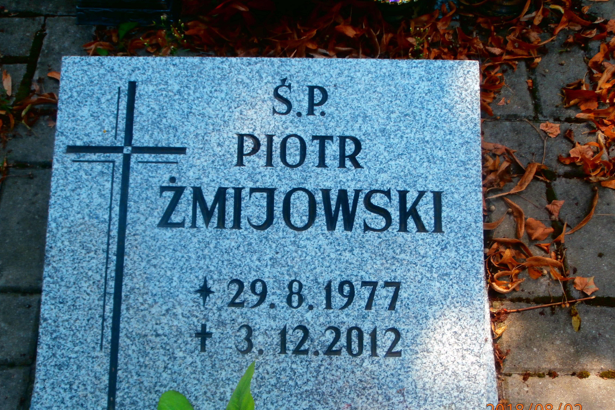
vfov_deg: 33.4
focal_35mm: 40
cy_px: 226
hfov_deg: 48.5
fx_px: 683
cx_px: 307
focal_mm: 6.67
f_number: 3.9
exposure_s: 1/250
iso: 100
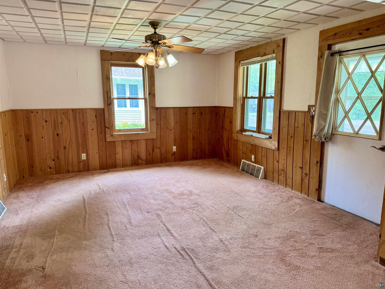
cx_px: 192
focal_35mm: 24
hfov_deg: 71.6
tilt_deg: -9.6
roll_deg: -0.2
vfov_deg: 56.8
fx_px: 267
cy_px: 144
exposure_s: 1/120
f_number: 1.78
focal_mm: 6.76
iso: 125
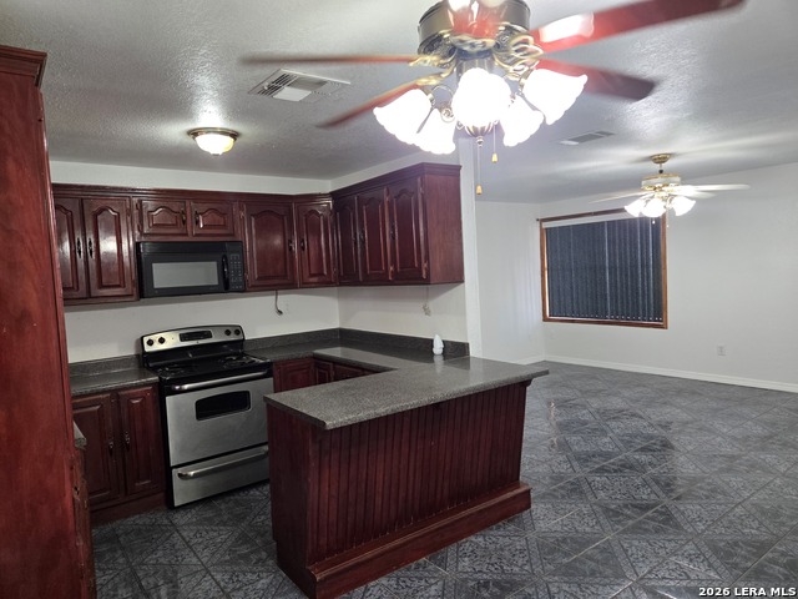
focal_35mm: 23
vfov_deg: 58.9
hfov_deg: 73.9
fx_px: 530
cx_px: 399
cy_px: 300
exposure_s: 1/120
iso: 250
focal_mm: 5.4
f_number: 1.8
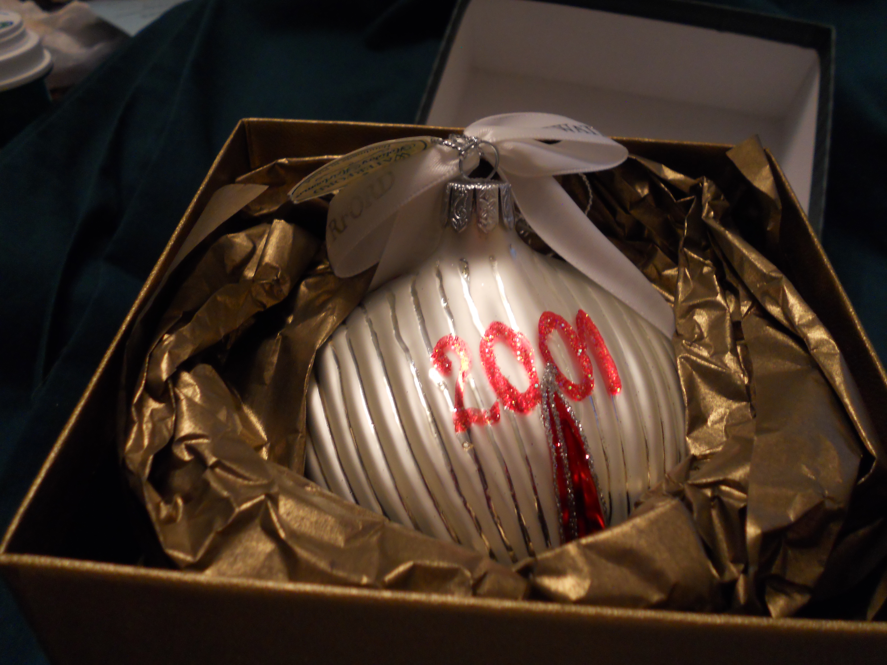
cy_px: 332
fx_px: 820
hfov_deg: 56.8
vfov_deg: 44.2
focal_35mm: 32
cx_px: 444
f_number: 3.5
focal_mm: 5.8
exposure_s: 1/30
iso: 200
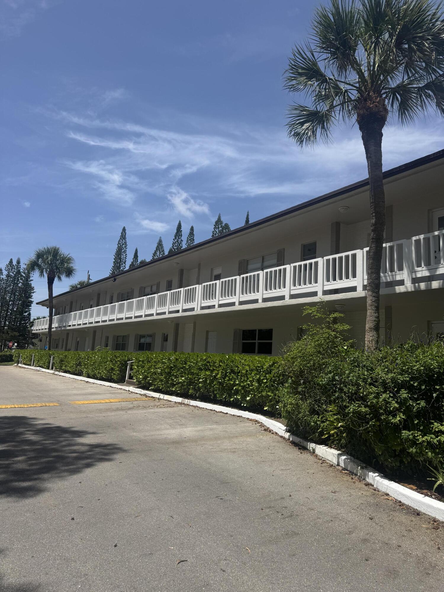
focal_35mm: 24
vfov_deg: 71.6
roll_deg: -1.3
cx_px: 222
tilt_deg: +10.0
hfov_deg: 56.8
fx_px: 410
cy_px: 296
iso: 80
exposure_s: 1/6410
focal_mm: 6.76
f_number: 1.78
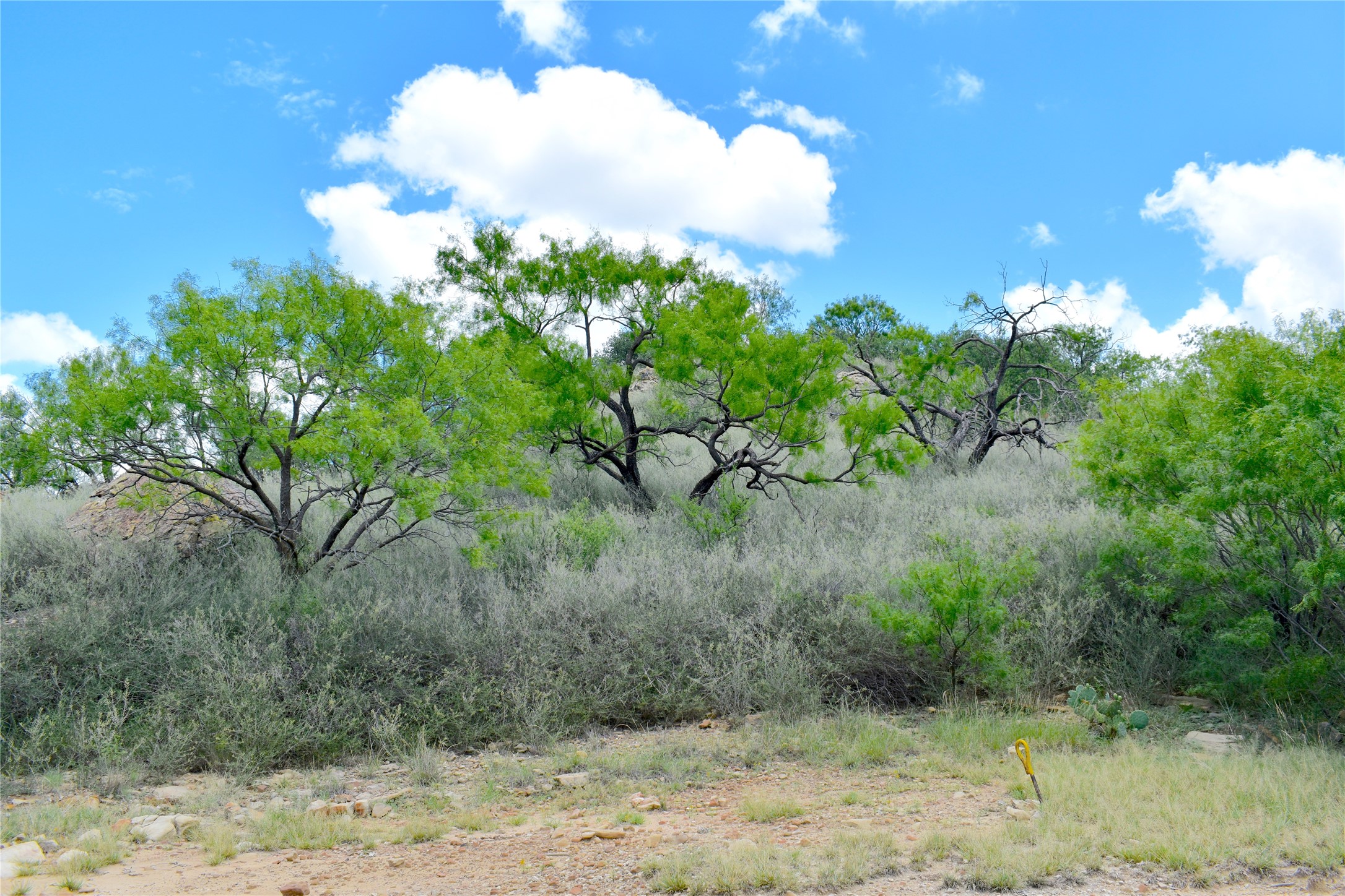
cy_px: 448
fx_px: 1233
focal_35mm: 33
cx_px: 672
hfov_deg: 57.2
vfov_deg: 40.0
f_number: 8
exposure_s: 1/250
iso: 125
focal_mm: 22
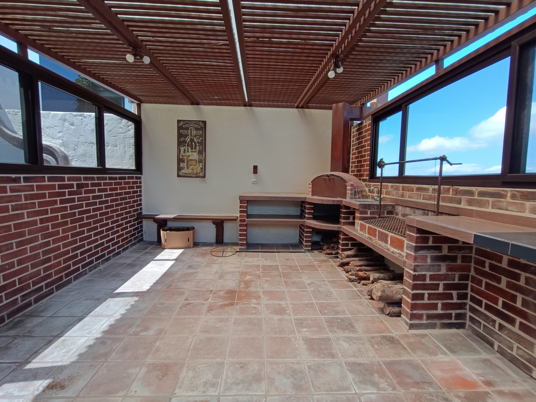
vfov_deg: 78.1
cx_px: 268
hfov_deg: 94.5
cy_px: 201
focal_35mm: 16
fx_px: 248
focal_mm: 1.66
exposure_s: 1/139
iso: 50
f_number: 2.2
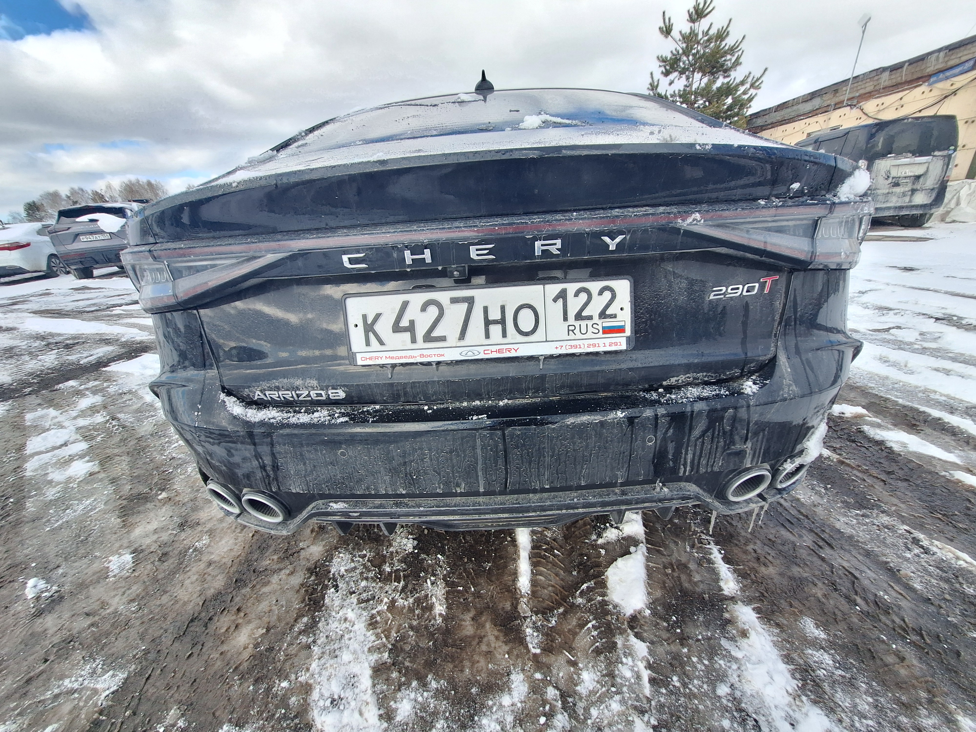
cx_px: 488
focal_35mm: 13
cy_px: 366
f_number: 2.2
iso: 40
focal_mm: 1.74
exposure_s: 1/1242
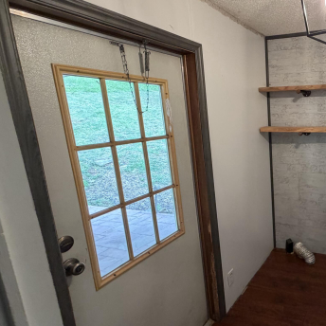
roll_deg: +1.9
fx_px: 256
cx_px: 298
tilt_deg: -10.9
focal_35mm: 24
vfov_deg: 65.0
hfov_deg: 55.6
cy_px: 159
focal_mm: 2.22
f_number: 2.2
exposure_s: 1/60
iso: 250
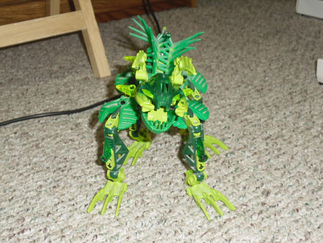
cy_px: 122
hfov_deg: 36.2
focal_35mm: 53
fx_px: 495
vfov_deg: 27.5
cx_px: 162
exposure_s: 1/60
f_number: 3.8
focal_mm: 9.4
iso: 200
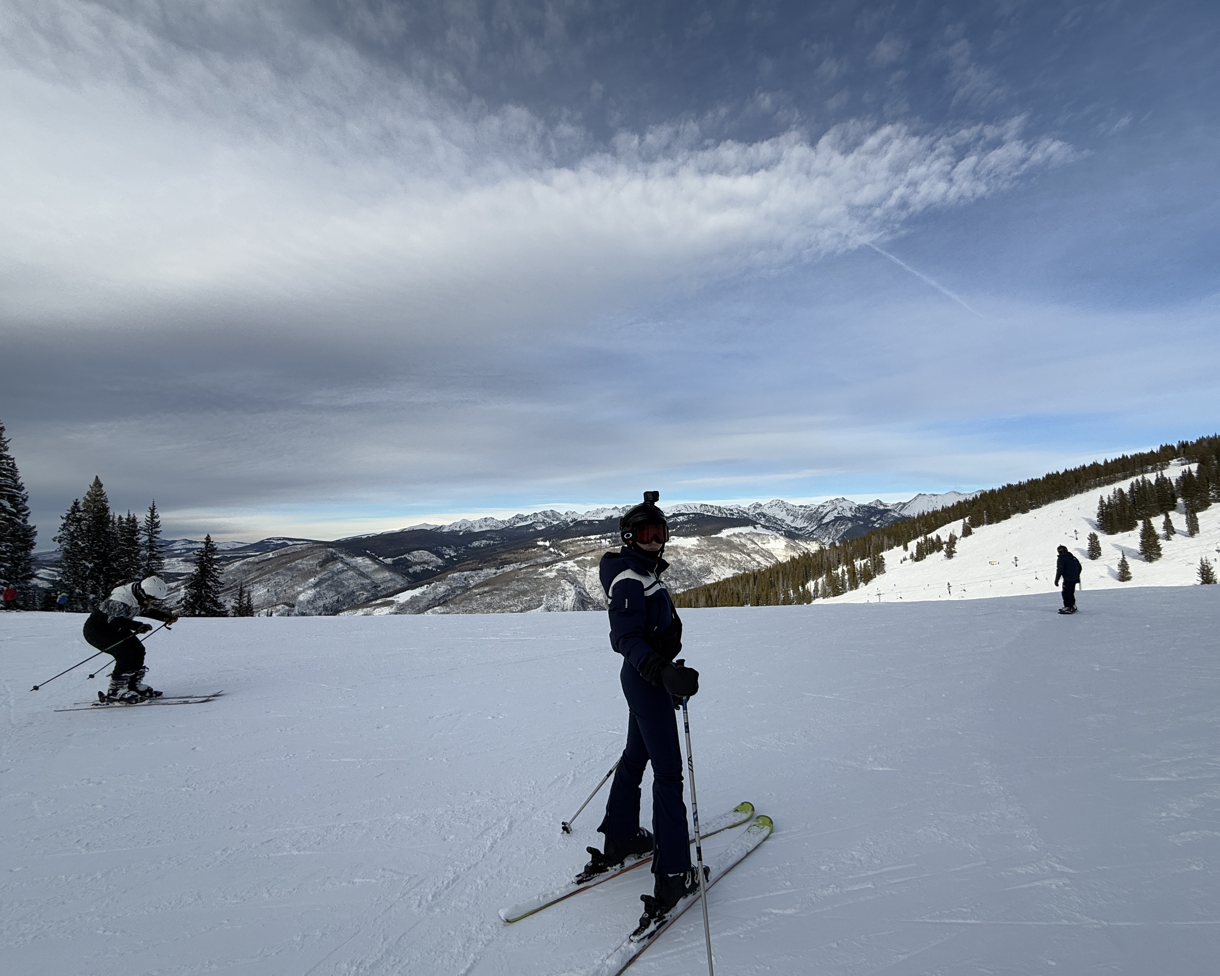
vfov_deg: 84.0
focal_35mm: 15
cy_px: 488
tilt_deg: +4.7
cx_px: 622
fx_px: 542
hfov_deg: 96.8
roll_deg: +2.1
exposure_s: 1/1961
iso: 50
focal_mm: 2.22
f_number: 2.2
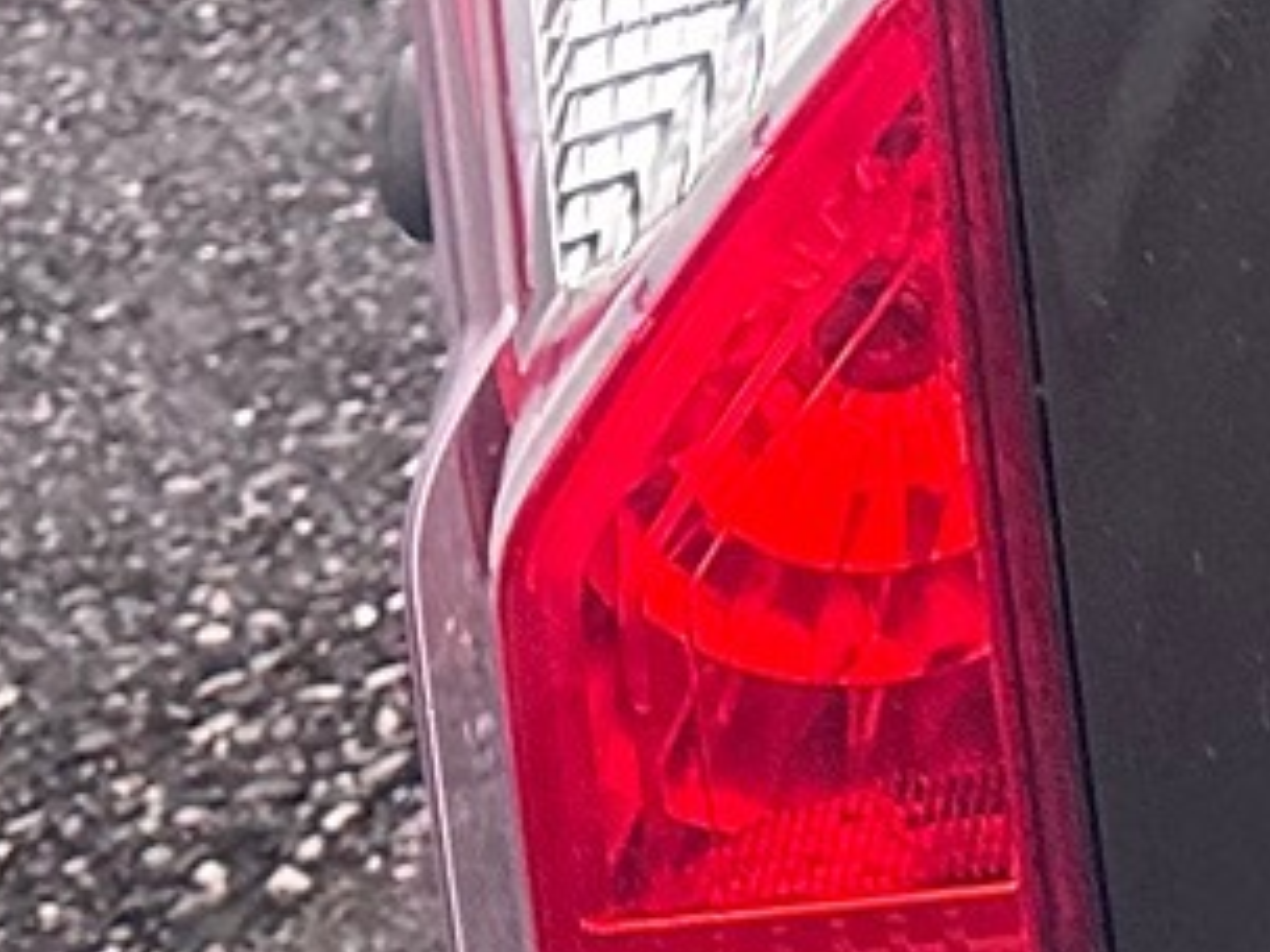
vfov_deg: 8.2
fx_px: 5833
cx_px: 3213
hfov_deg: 10.4
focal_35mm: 159
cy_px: -1679
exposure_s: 1/623
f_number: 1.78
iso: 80
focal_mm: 6.86
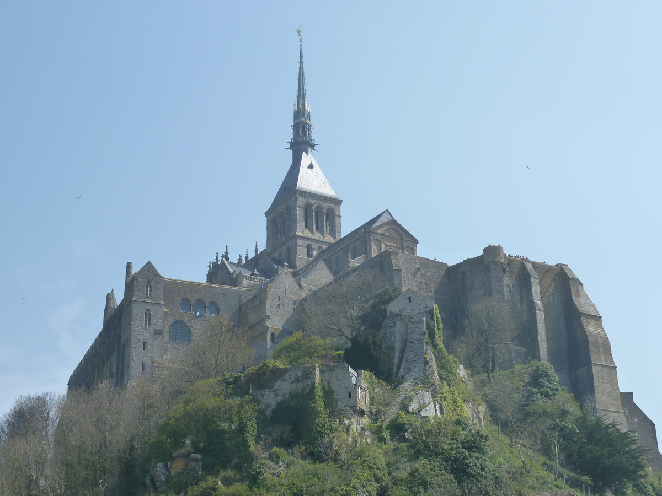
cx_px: 331
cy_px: 248
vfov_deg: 23.3
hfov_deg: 30.7
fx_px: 1205
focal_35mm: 63
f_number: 5
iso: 125
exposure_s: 1/500
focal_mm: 10.3
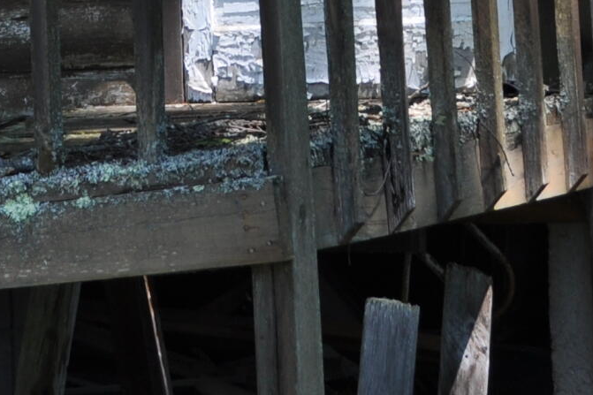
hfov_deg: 10.4
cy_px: -386
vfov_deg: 6.8
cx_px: -111
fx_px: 3198
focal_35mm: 194
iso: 200
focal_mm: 29
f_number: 5.6
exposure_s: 1/125
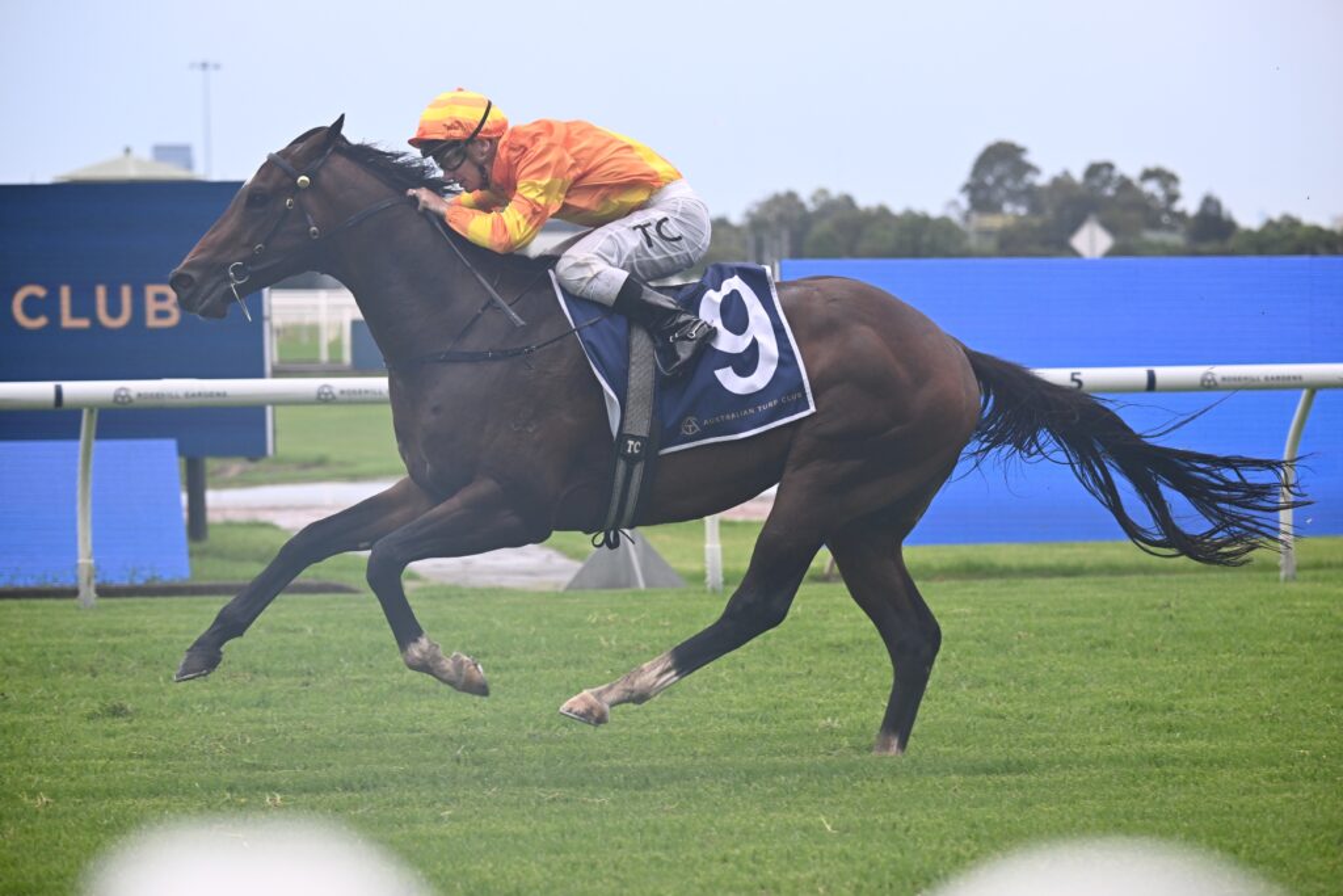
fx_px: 5223
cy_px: 448
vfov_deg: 9.8
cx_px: 672
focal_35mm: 140
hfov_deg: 14.7
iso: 1000
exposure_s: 1/2000
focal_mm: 140
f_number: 5
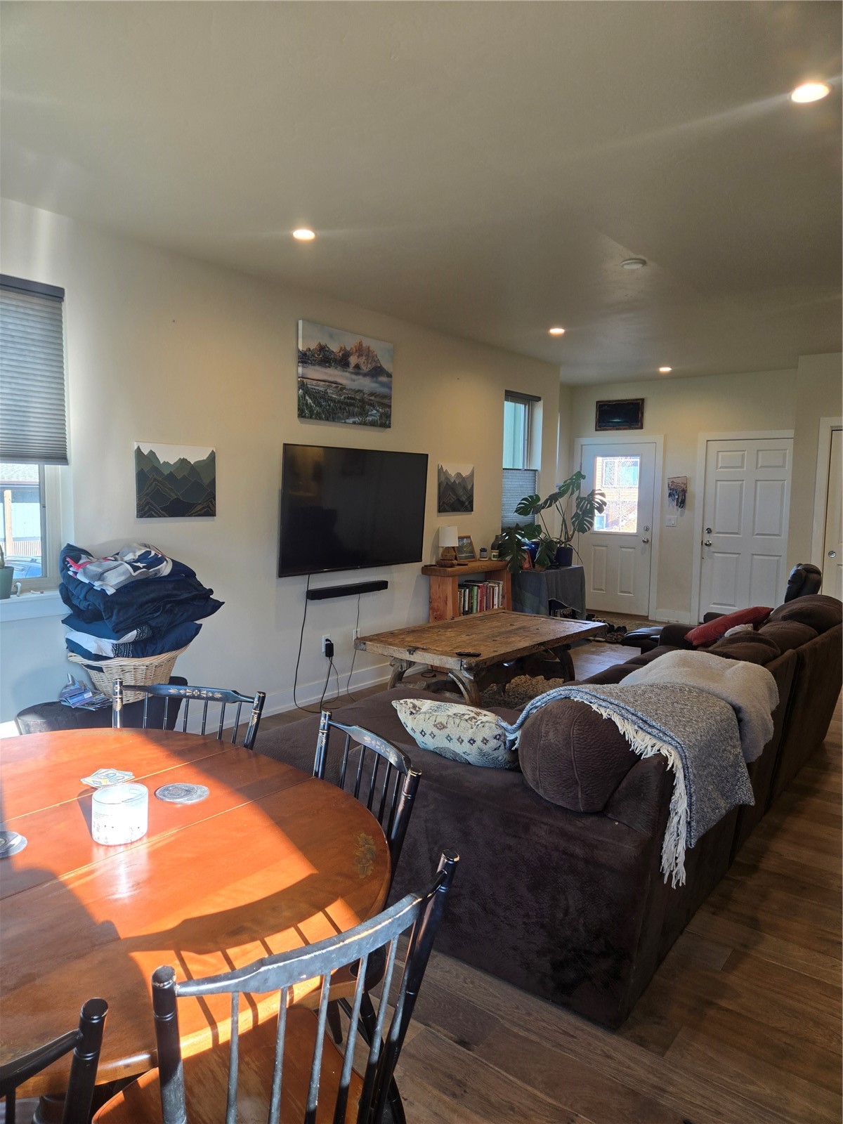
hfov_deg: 58.9
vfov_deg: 73.9
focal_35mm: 23
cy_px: 562
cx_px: 422
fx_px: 747
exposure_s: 1/120
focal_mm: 5.4
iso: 50
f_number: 1.8
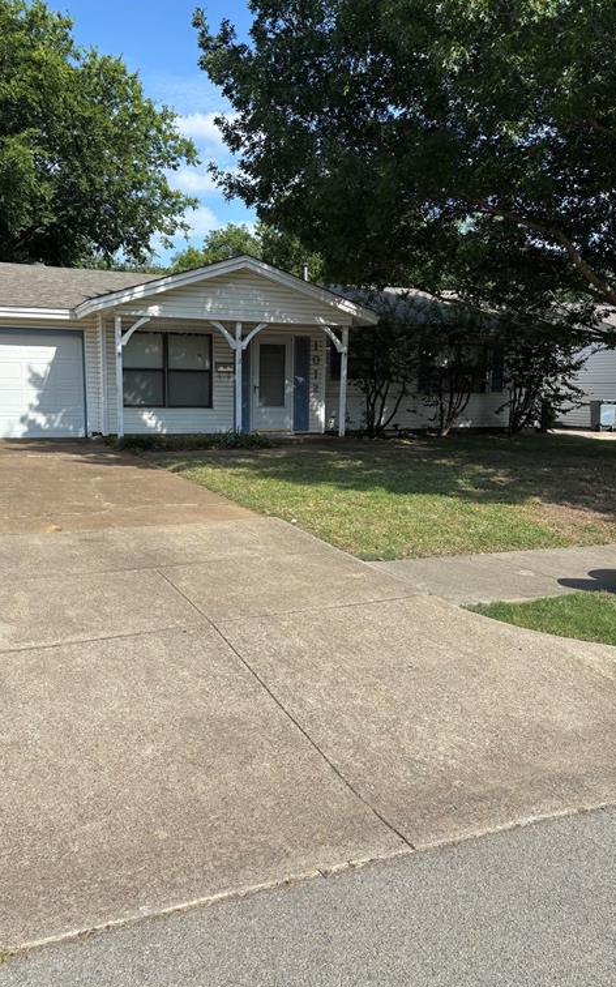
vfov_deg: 66.5
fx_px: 753
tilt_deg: -7.6
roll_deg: -0.9
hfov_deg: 44.3
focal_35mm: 28
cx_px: 249
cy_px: 491
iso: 50
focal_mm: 5.96
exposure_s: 1/3205
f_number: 1.6
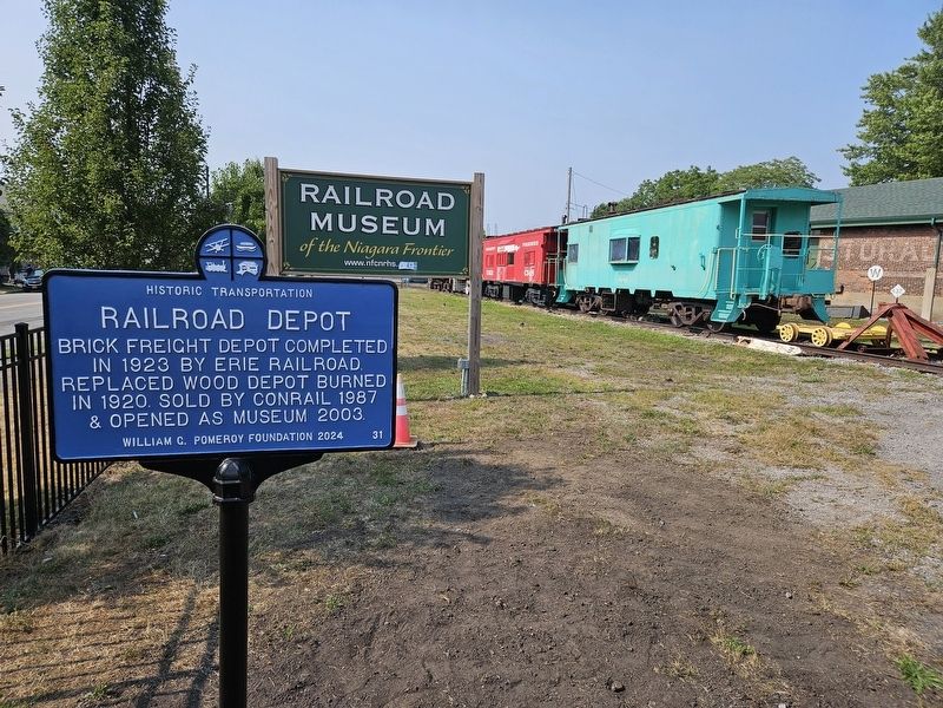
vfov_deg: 58.9
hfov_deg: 73.9
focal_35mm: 23
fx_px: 627
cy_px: 354
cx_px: 472
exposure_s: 1/1809
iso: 25
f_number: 1.8
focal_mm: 5.4
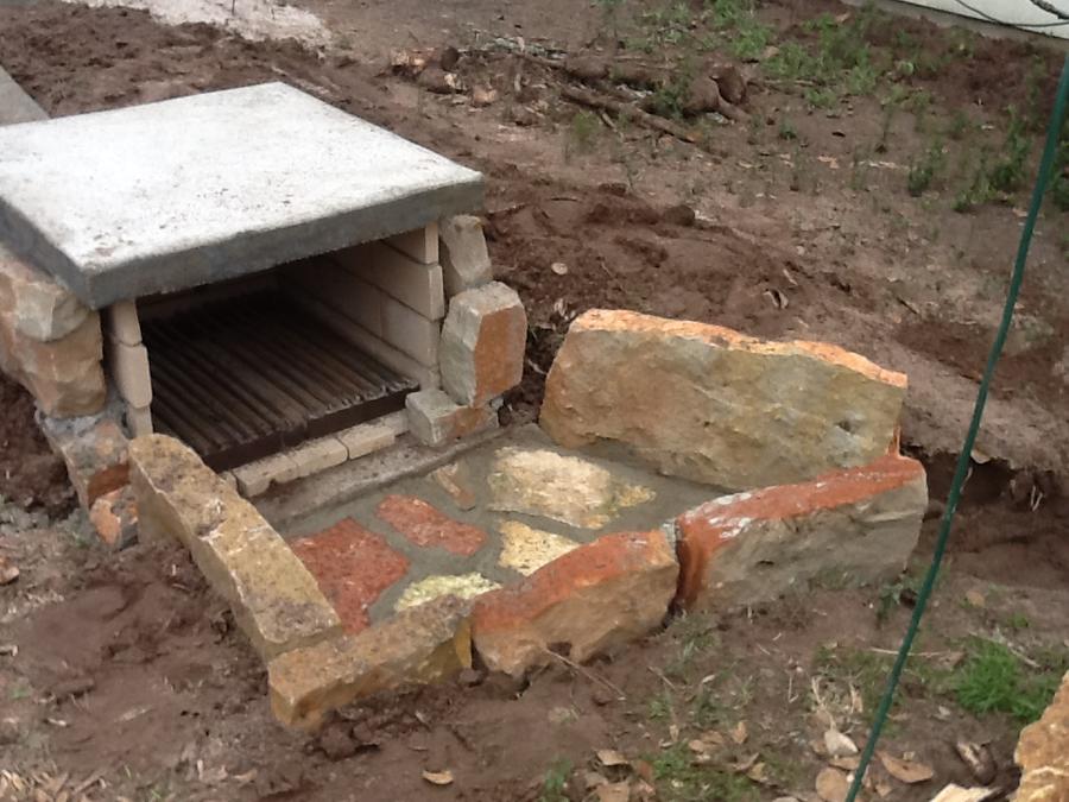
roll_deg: -0.7
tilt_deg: -28.2
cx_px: 534
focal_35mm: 44
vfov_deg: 32.9
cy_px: 401
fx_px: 1359
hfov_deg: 42.9
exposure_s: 1/361
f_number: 2.4
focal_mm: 2.03
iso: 40
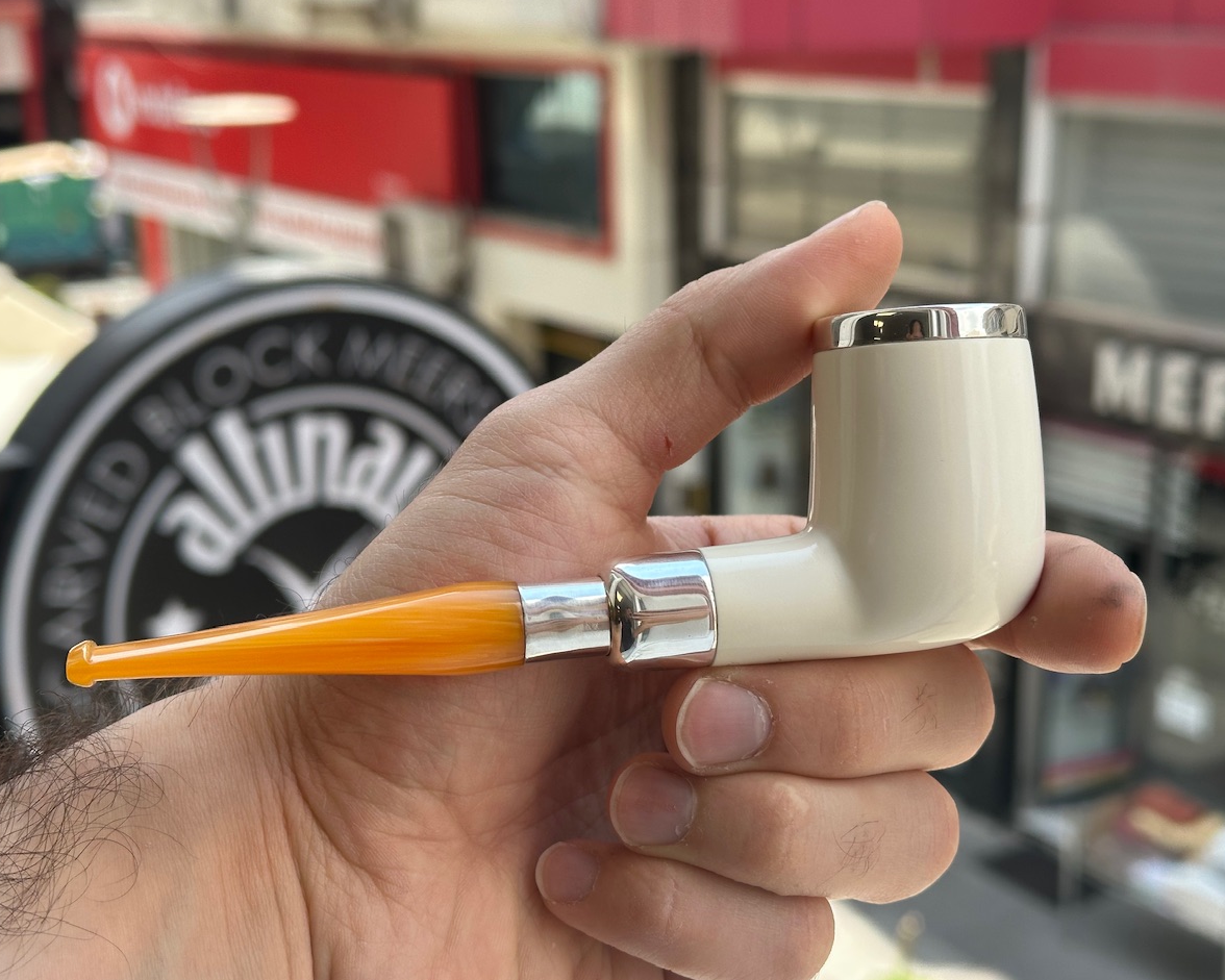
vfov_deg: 29.7
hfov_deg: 36.6
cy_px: 496
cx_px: 568
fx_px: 1849
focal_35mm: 51
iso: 64
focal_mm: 6.86
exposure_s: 1/1227
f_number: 1.78
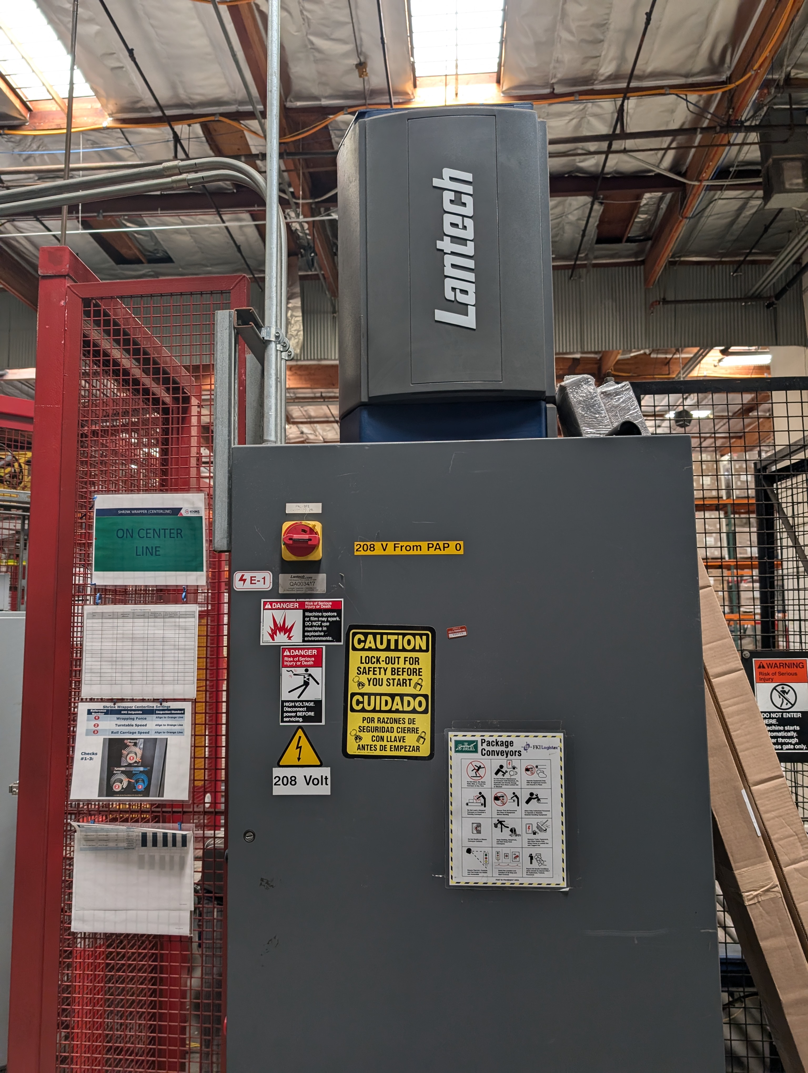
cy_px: 536
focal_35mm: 24
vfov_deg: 71.5
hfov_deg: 56.9
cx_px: 404
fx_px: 745
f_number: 1.68
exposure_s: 1/120
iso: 167
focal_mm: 6.9
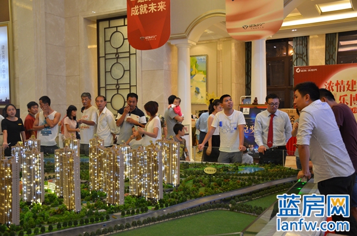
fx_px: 356
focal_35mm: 36
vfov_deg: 36.7
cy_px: 118
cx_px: 178
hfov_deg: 53.2
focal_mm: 24
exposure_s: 1/50
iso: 800
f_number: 3.8
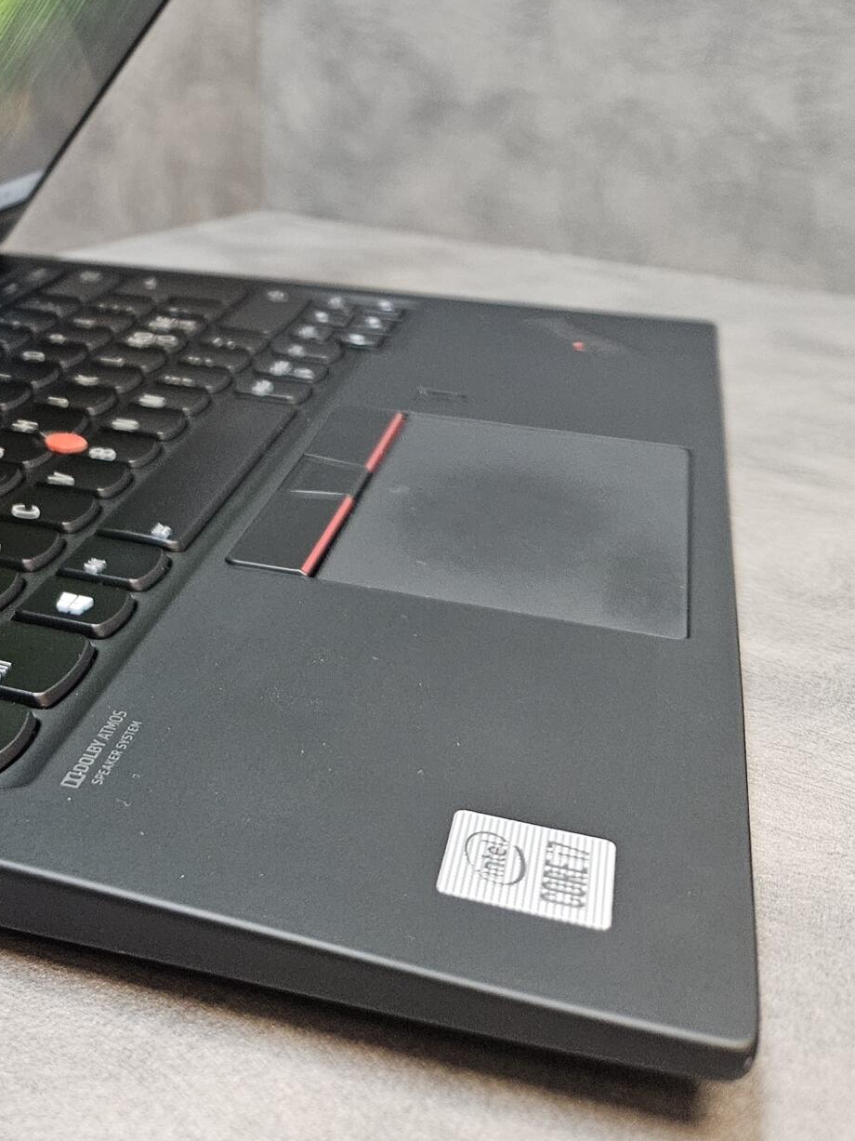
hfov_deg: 28.2
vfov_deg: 36.3
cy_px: 41
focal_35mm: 48
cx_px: -22
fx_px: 1581
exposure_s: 1/200
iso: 640
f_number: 1.8
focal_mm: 5.4
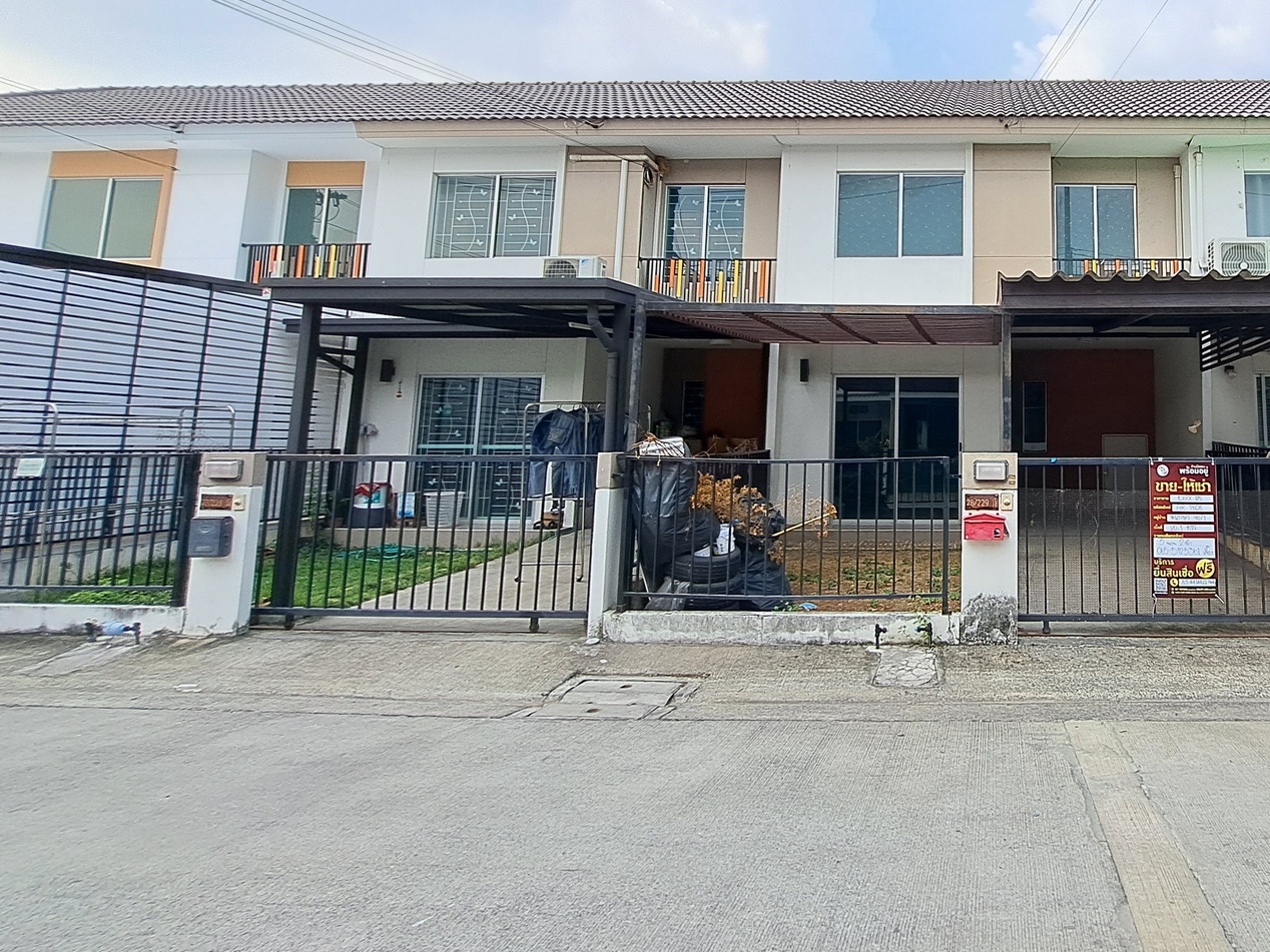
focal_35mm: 21
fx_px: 770
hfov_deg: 72.6
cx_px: 976
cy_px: 336
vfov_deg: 62.2
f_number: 2.2
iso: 50
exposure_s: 1/505
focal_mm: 1.74
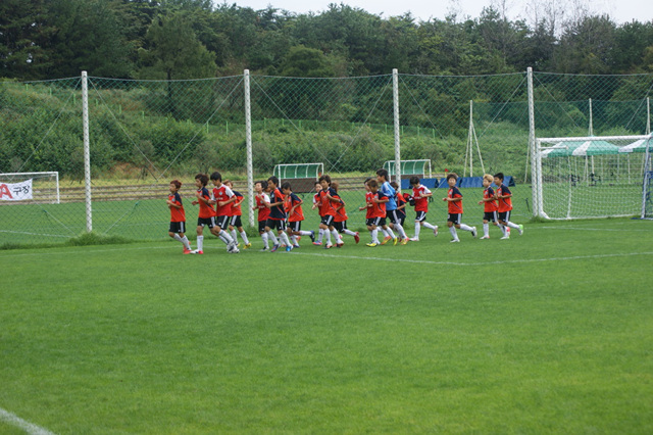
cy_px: 218
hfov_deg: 22.6
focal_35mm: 90
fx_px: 1632
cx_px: 326
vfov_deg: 15.2
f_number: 5.6
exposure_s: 1/125
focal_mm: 60
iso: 100
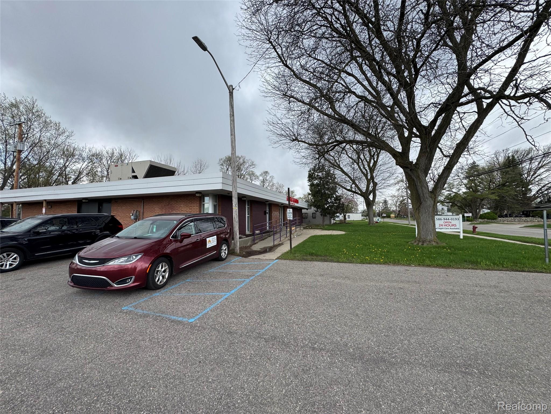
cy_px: 207
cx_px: 276
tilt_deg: +4.4
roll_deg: +0.6
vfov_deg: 85.7
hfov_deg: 102.1
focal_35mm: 14
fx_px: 223
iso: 40
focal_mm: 2.22
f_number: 2.2
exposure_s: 1/664
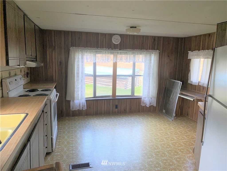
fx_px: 170
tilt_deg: -8.4
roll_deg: -2.9
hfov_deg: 67.3
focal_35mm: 26
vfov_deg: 53.1
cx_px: 114
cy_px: 86
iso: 25
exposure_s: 1/187
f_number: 1.8
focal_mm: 4.25
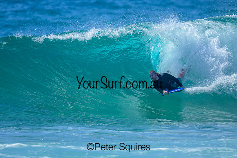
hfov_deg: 1.9
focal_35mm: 1100
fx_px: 7242
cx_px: 116
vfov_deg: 1.3
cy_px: 68
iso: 400
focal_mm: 800
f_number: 6.3
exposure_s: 1/2500
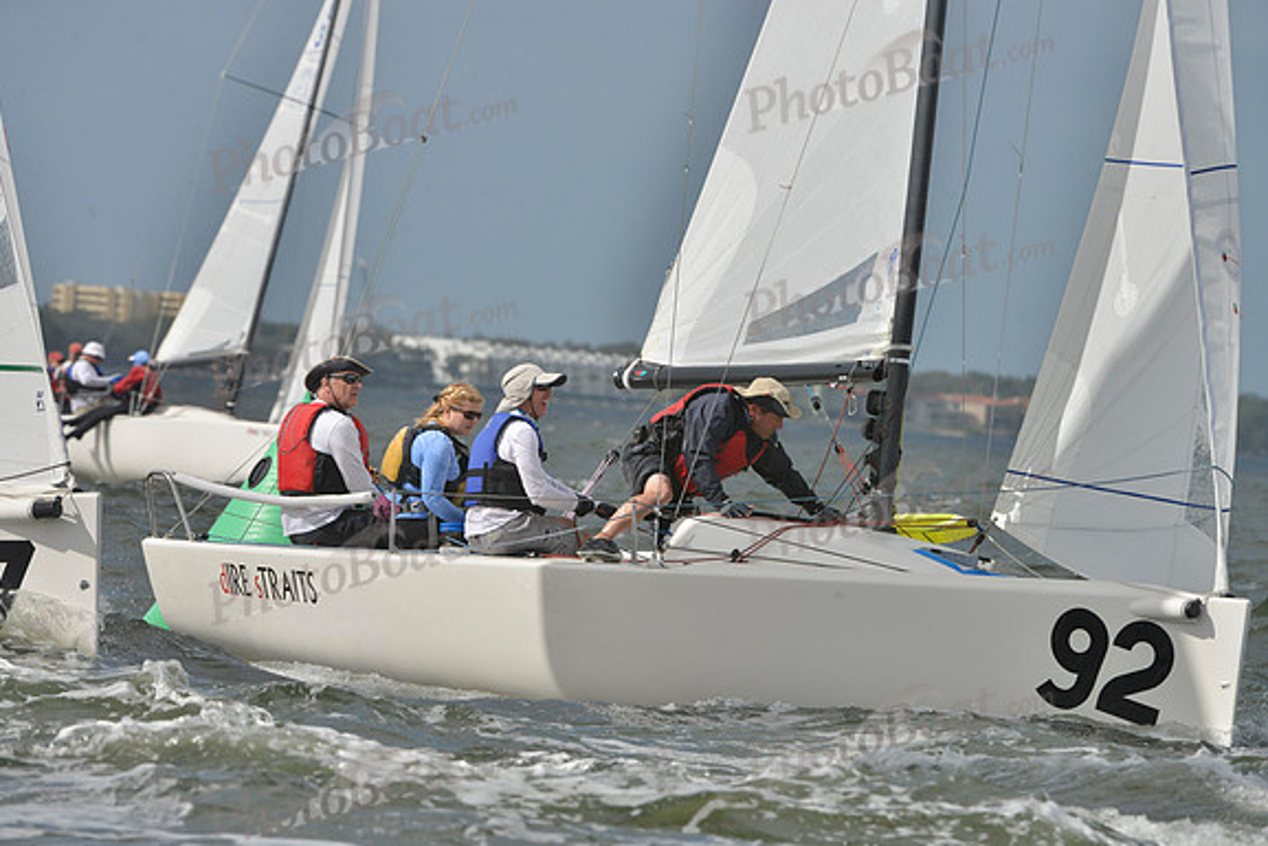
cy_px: 423
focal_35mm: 362
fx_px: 12753
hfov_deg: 5.7
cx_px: 633
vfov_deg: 3.8
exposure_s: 1/1250
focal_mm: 360
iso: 400
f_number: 11
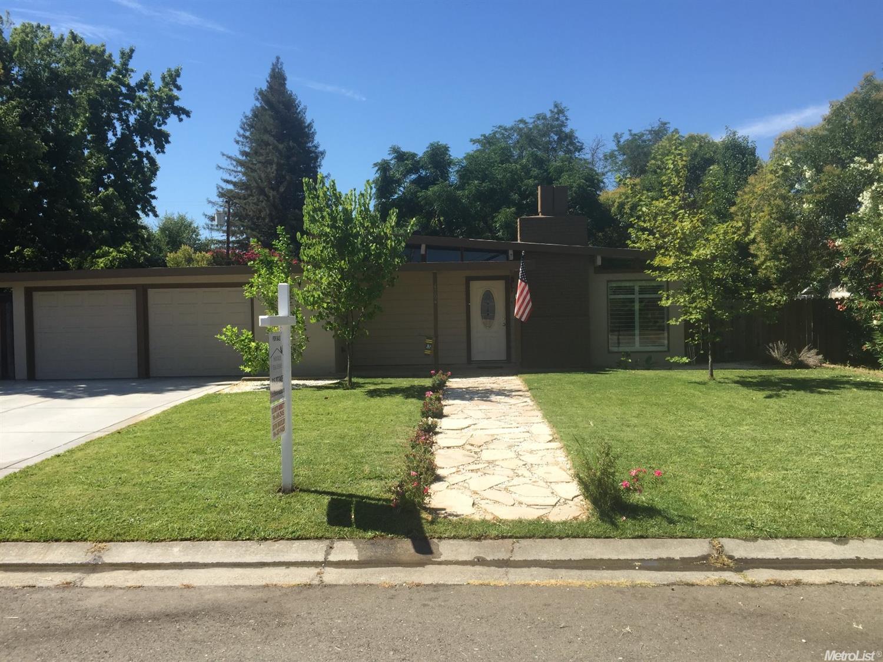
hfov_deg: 61.7
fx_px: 740
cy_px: 331
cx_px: 442
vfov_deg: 48.2
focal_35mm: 29
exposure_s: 1/1276
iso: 32
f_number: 2.2
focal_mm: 4.15
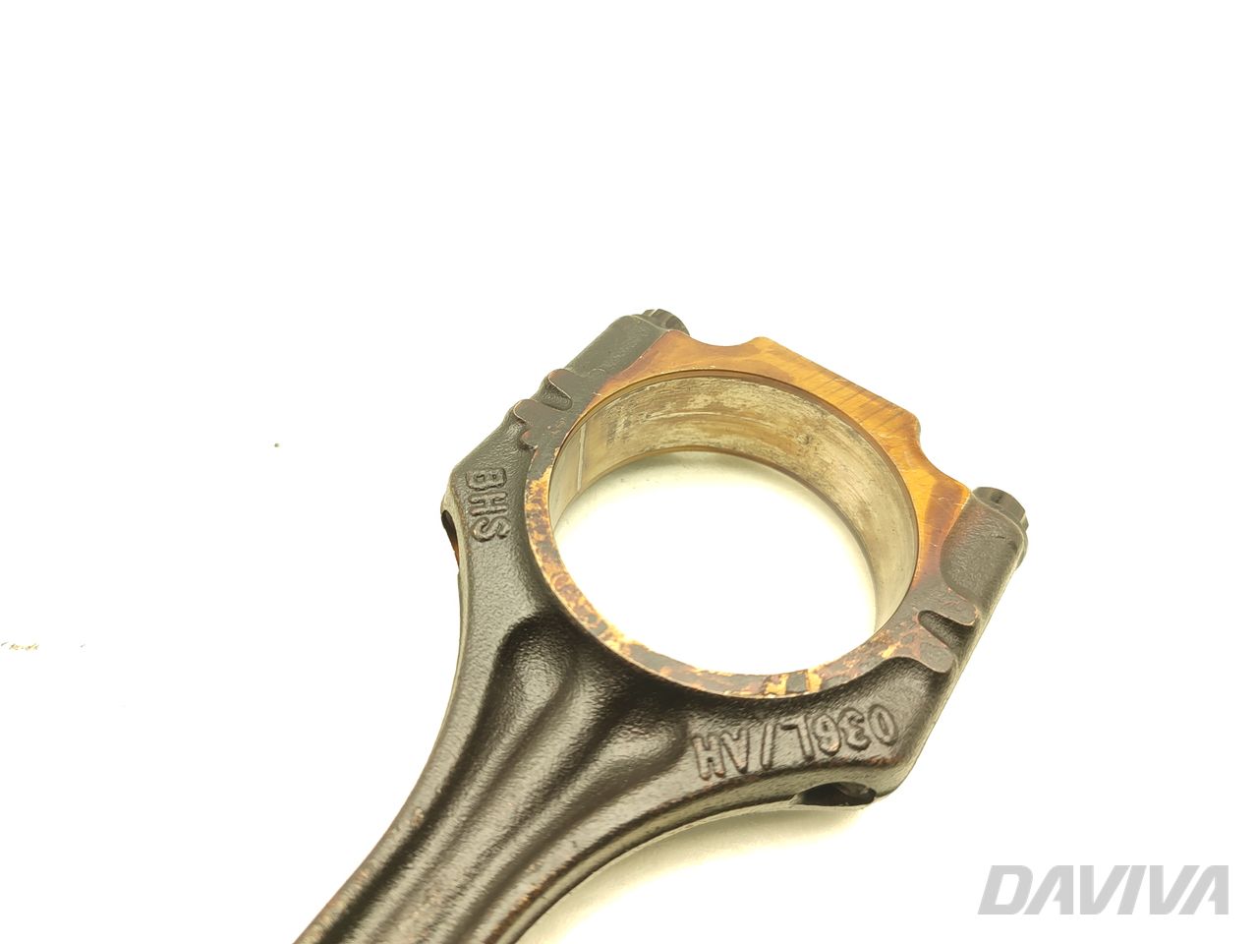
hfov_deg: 71.6
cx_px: 629
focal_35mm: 24
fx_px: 872
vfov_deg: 56.8
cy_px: 472
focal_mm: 5.89
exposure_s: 1/80
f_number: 1.89
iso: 200
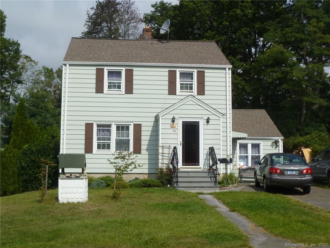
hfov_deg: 38.2
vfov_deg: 29.1
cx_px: 165
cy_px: 124
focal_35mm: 50
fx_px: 477
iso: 80
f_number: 3.9
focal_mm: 9
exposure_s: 1/1000
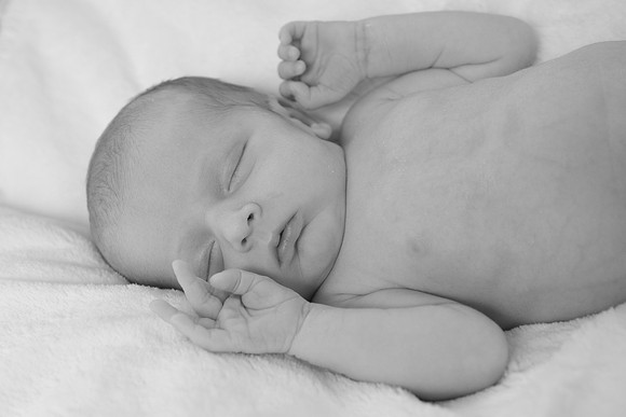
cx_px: 274
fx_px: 1077
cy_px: 223
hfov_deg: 32.4
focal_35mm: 62
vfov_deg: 21.9
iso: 800
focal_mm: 36.5
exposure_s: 1/160
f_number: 4
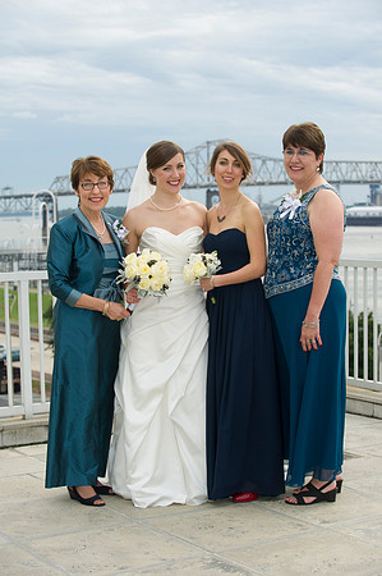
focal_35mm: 70
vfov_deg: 28.9
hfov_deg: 19.4
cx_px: 191
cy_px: 288
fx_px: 1117
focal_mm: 70
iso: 200
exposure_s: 1/200
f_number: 4.5
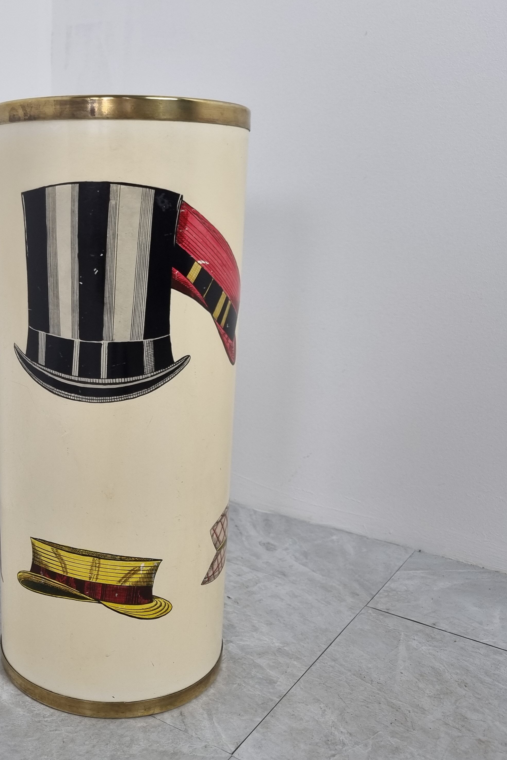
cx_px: 119
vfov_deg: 51.9
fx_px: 781
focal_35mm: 37
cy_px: 388
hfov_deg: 35.1
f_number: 1.8
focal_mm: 5.4
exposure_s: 1/100
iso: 80
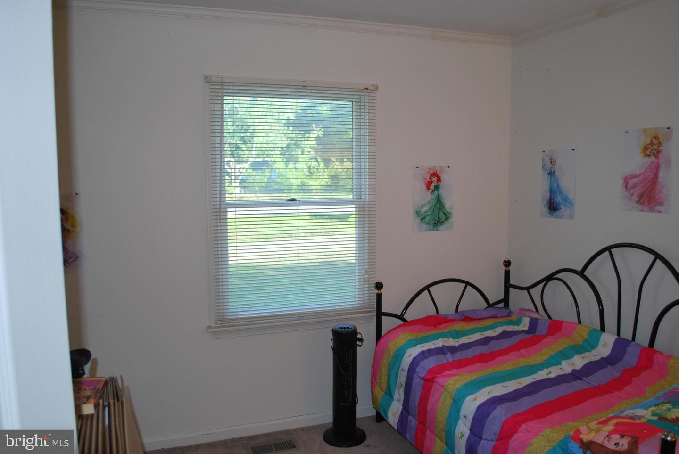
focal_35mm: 27
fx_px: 510
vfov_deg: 48.0
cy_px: 227
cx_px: 340
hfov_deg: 67.3
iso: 200
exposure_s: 1/80
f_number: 3.5
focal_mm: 18
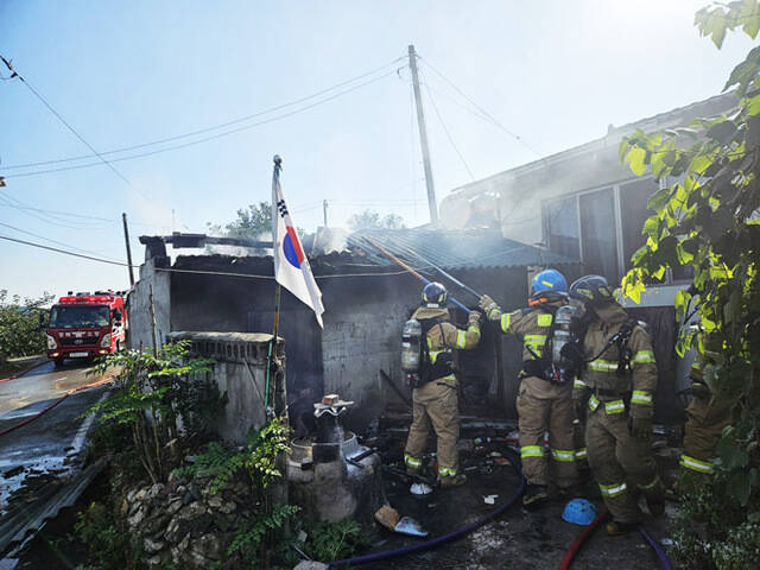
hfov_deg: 73.9
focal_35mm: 23
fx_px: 505
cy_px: 285
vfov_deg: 58.9
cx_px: 380
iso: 25
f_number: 1.8
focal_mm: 5.4
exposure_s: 1/2953
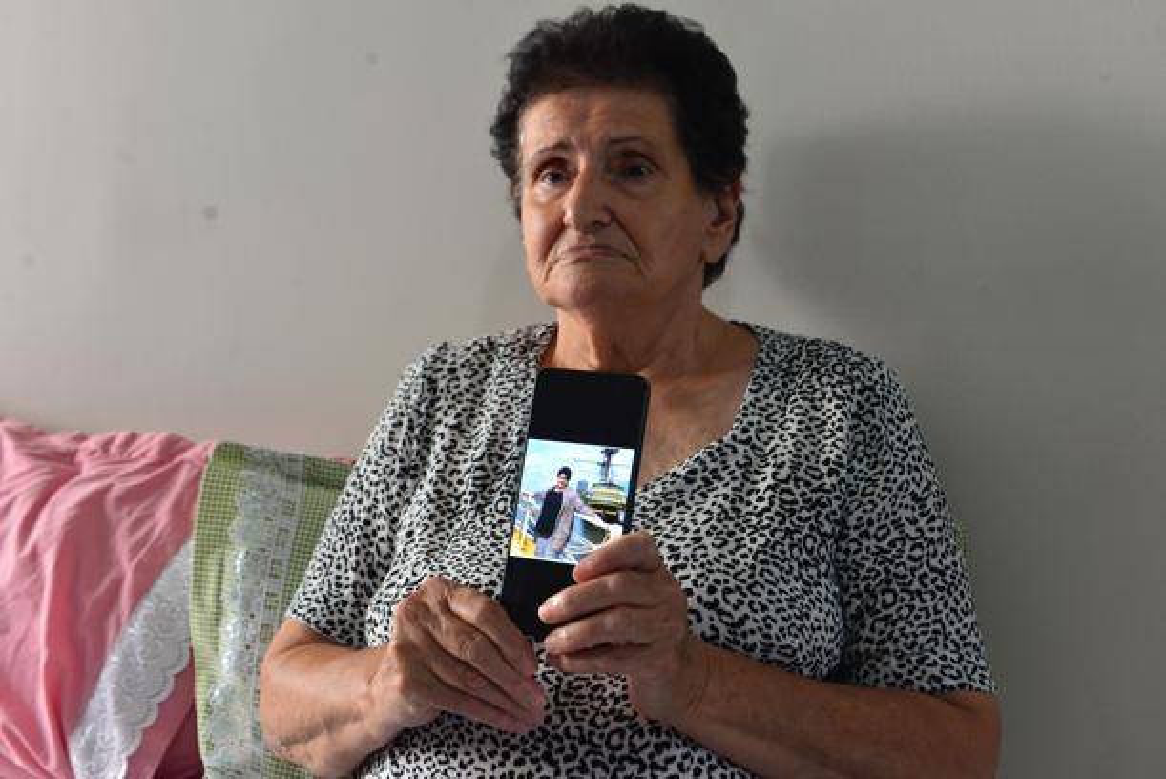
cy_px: 390
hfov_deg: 41.1
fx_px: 1555
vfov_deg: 28.1
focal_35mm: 48
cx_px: 583
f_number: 5.6
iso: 1250
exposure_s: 1/80
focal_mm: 48
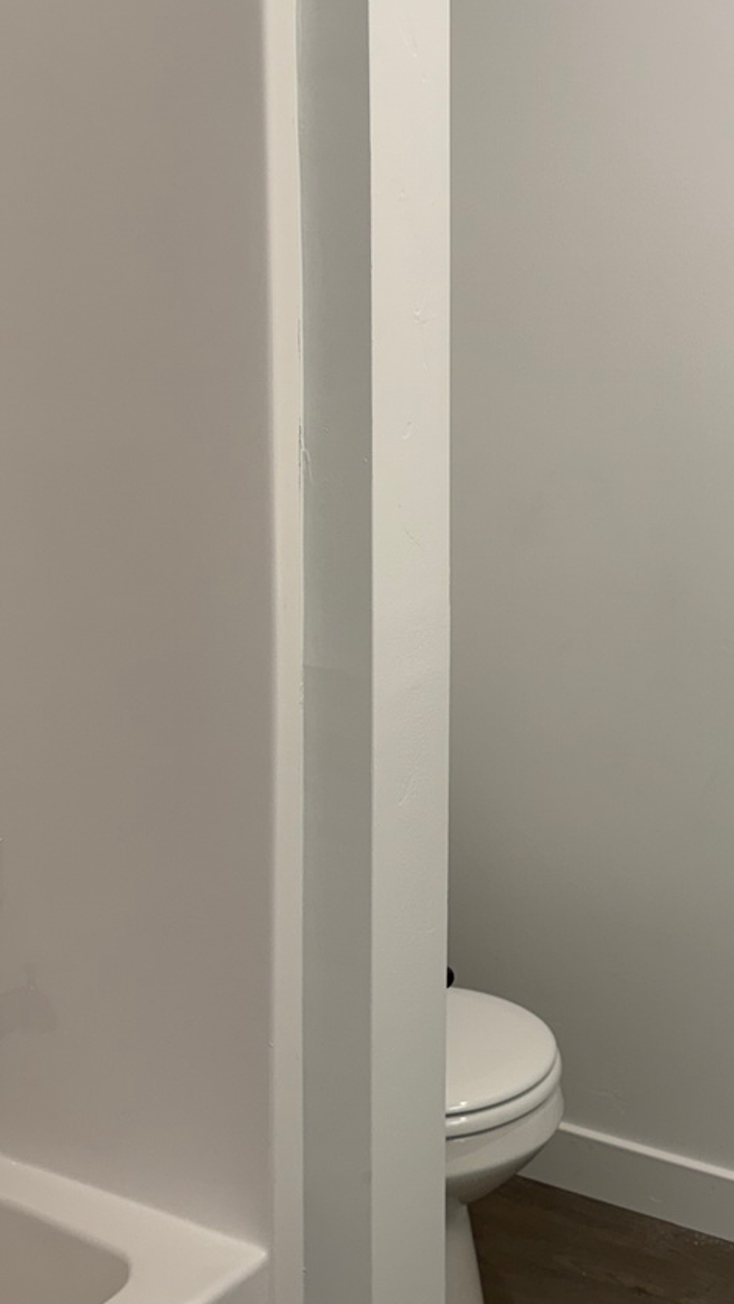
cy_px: 500
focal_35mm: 48
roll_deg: -1.0
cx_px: 644
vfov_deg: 42.6
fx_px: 1660
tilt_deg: -6.9
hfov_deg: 24.3
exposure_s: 1/125
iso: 50
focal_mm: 6.76
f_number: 1.78
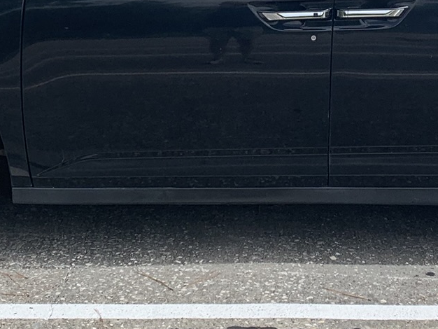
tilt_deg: -7.3
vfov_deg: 16.8
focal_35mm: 85
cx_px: 333
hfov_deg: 22.8
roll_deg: -0.4
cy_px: -47
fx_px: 1076
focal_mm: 4.25
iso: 25
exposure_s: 1/1992
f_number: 1.8
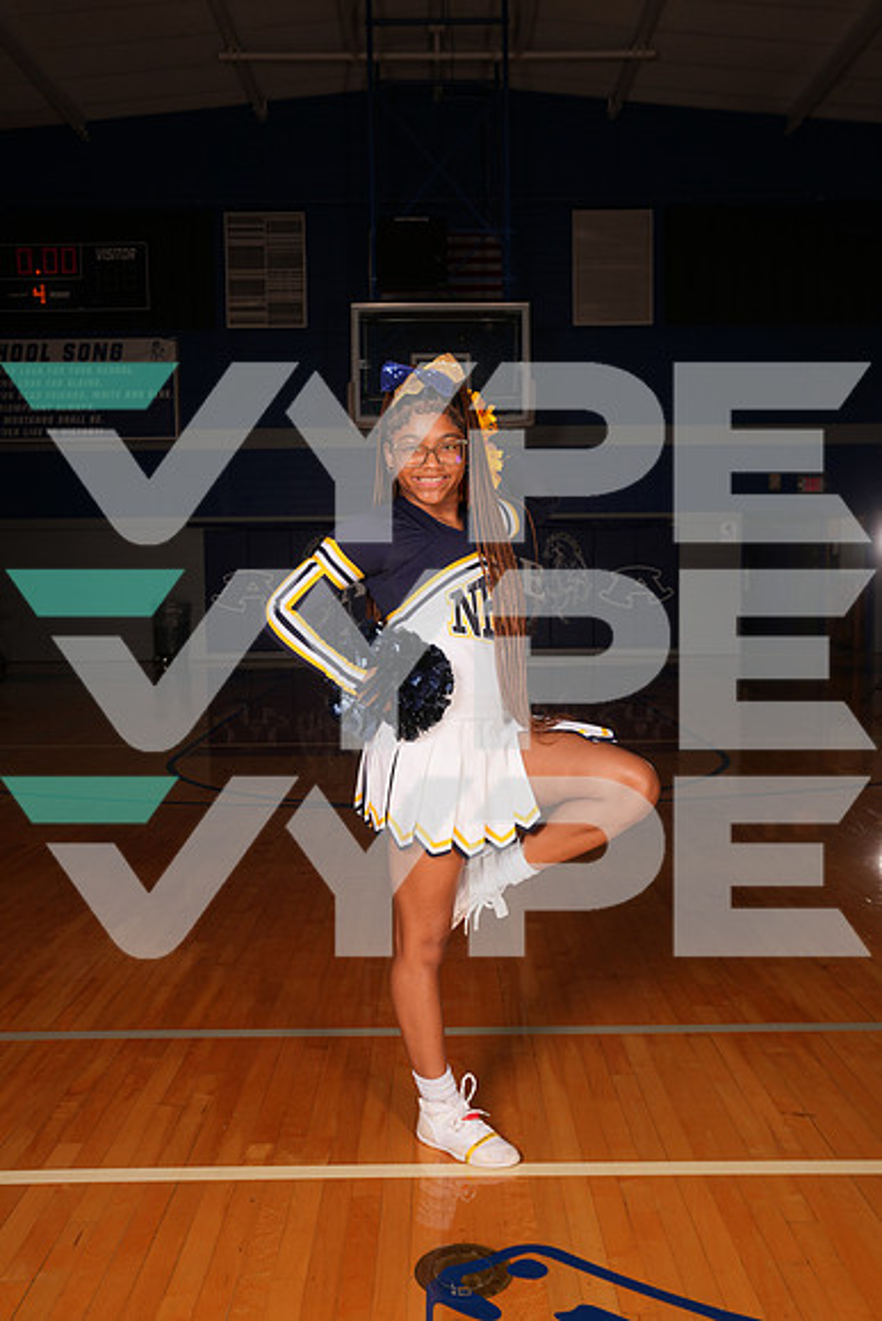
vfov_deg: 58.7
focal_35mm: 32
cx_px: 441
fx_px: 1175
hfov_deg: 41.1
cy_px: 660
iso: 100
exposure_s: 1/100
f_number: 6.3
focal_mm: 32
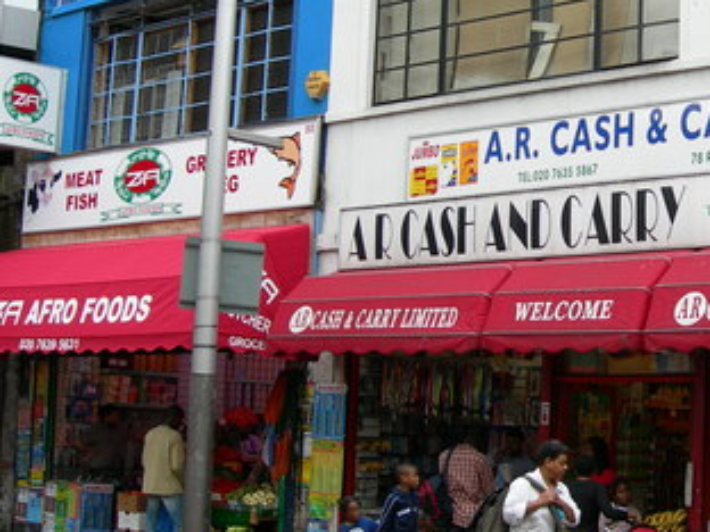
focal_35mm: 78
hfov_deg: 24.5
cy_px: 216
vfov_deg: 18.9
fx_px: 1600
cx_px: 601
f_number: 2.8
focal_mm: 7.8
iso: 50
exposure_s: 1/272
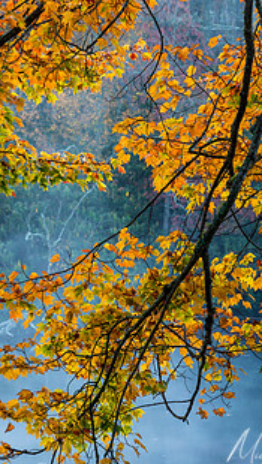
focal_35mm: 243
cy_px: 145
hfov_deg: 5.0
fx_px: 2993
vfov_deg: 8.9
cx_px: 118
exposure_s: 1/4
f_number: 11
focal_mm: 160
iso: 100
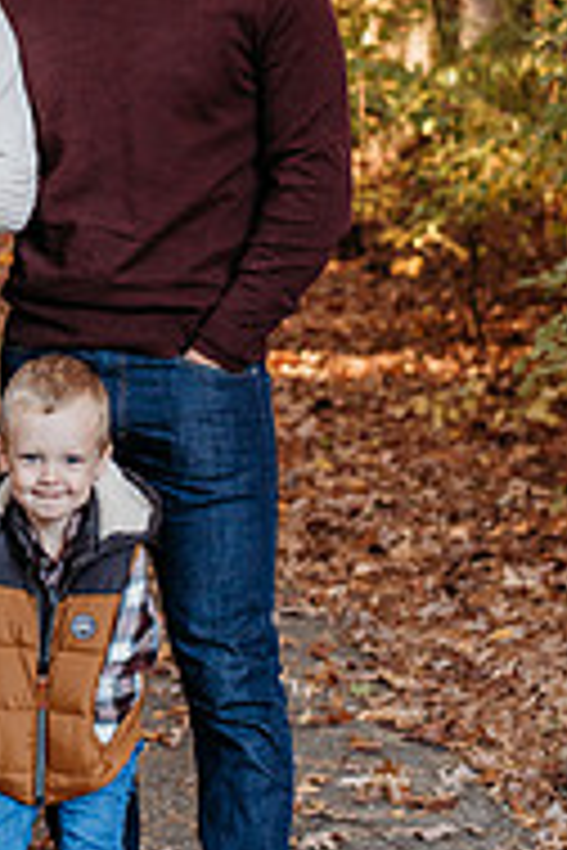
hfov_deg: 11.3
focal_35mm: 119
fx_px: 2811
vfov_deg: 17.1
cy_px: 252
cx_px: -90
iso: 1250
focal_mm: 50
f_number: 2.8
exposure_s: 1/250
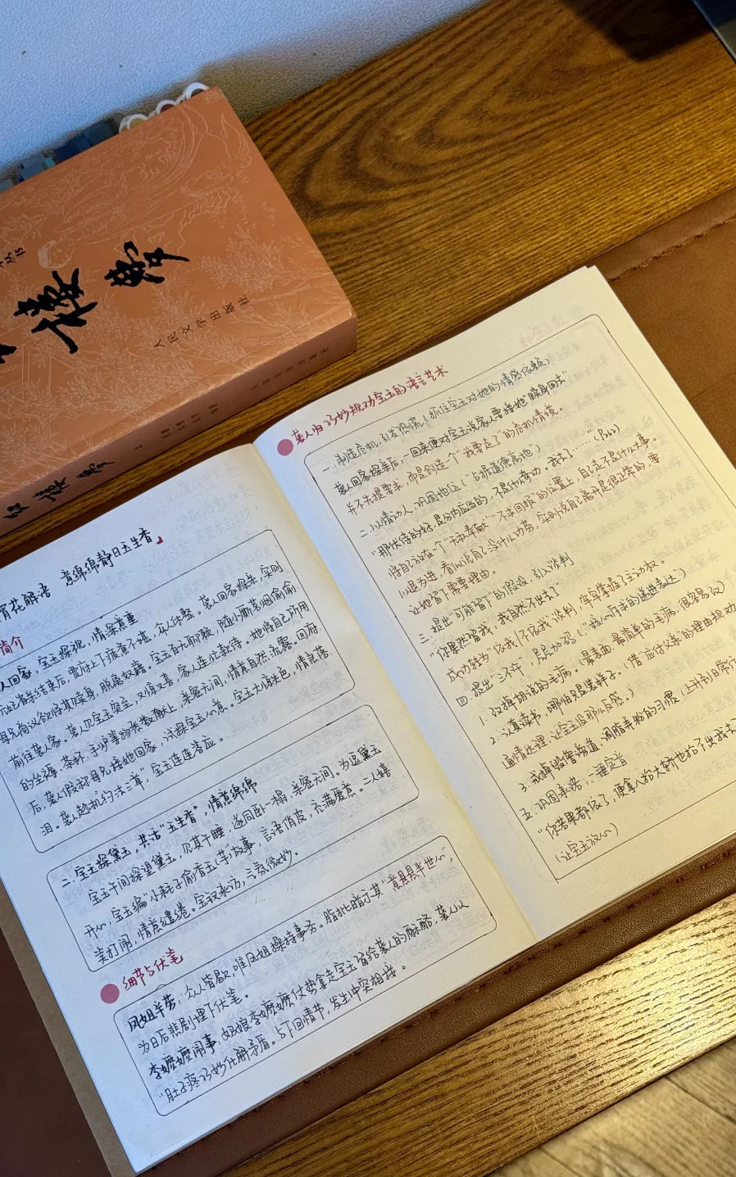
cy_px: 588
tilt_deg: -70.5
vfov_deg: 39.6
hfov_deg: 25.3
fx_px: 1637
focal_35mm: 51
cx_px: 318
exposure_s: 1/50
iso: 64
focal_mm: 6.76
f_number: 1.78
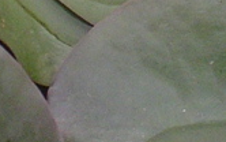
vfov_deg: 1.7
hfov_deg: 2.8
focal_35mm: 752
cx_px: 328
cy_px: 10
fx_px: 4635
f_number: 4.9
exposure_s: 1/184
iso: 102
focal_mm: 17.4
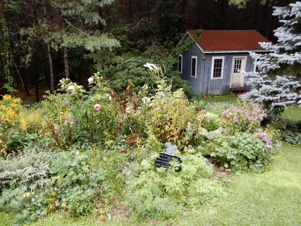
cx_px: 150
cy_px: 113
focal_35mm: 24
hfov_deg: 71.6
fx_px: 209
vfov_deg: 56.8
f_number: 3.4
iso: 100
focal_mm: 4.3
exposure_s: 1/30
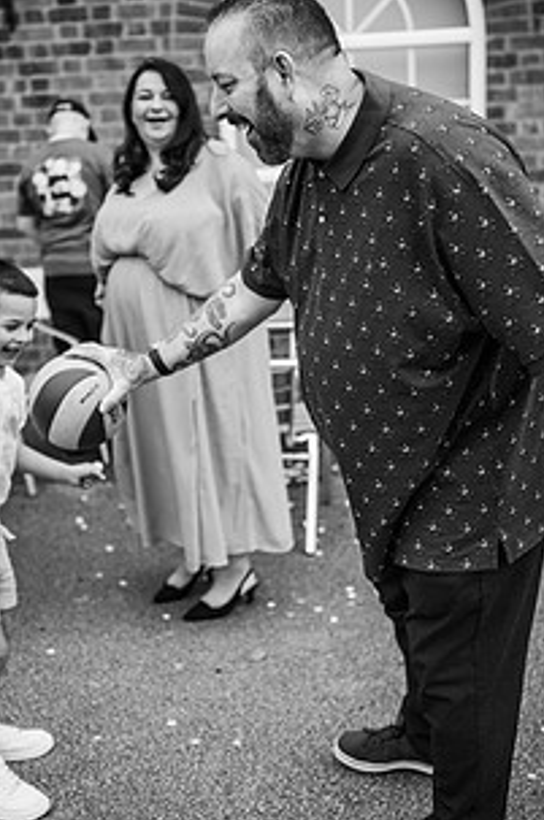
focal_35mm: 52
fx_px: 1183
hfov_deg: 25.9
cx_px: 248
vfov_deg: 38.2
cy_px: 406
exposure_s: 1/200
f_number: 1.8
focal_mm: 35
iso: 200
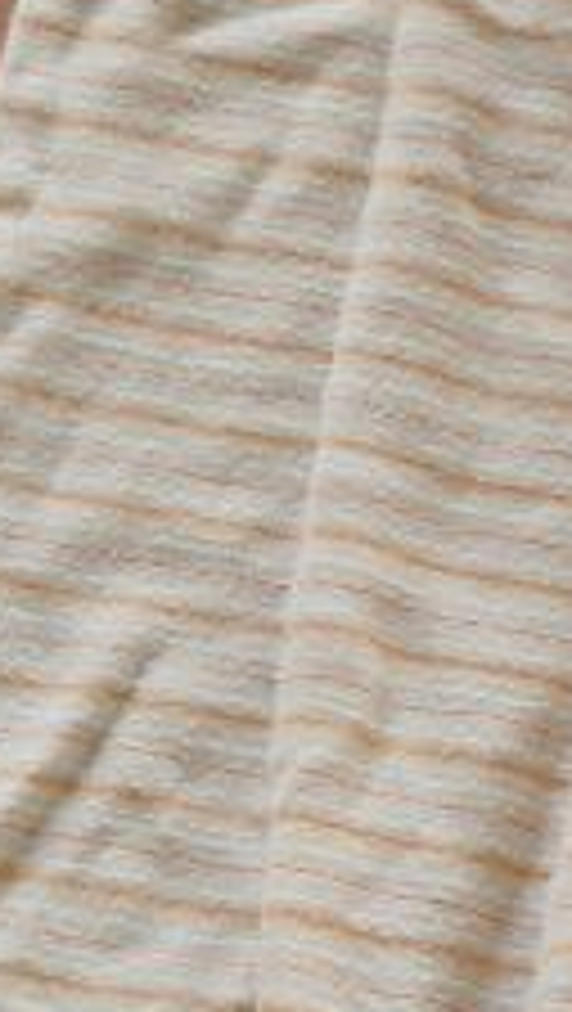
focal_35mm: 152
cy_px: 999
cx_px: 1655
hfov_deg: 7.2
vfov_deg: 13.9
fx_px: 4088
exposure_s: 1/100
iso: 200
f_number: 1.8
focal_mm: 5.4
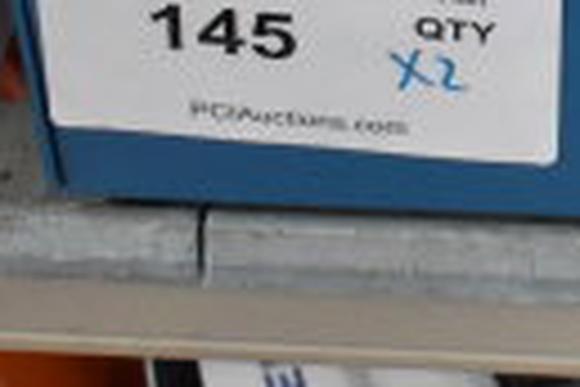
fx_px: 3431
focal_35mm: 213
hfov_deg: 9.2
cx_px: 1043
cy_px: -380
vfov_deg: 6.3
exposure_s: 1/50
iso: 3600
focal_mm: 30
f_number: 4.2
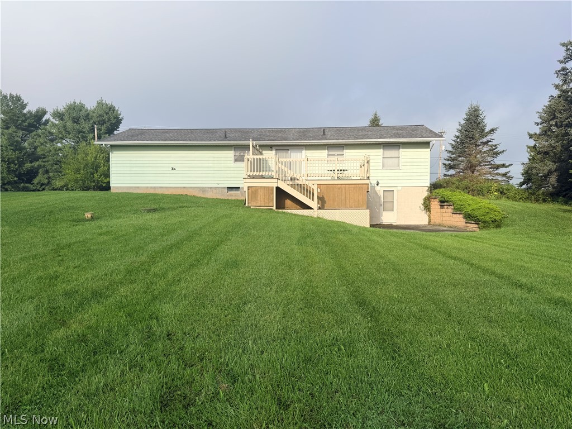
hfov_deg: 71.6
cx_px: 286
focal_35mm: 24
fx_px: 397
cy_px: 214
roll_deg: +0.3
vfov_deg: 56.8
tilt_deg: -2.7
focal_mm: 6.76
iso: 80
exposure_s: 1/4975
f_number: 1.78
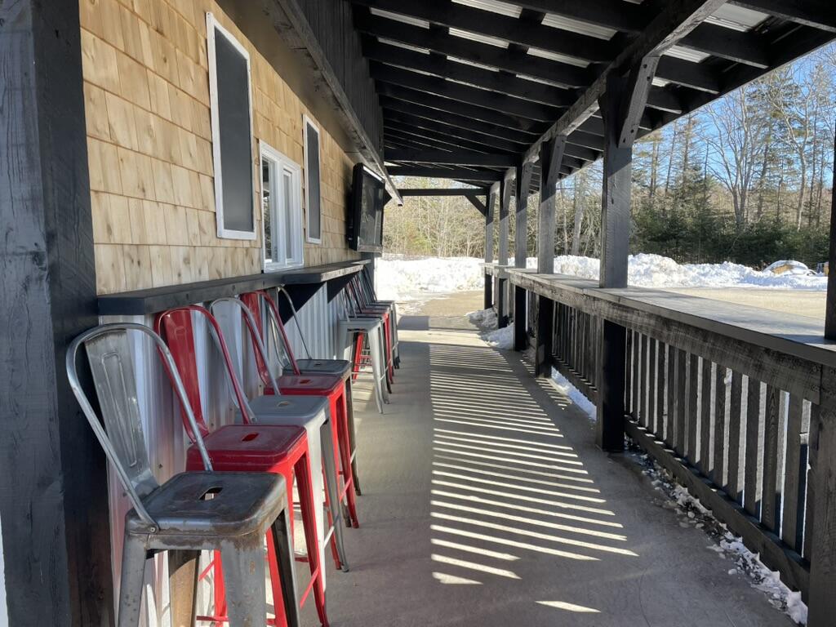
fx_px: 628
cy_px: 314
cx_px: 418
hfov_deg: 67.3
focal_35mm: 26
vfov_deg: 53.1
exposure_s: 1/629
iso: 32
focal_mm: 4.2
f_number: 1.6
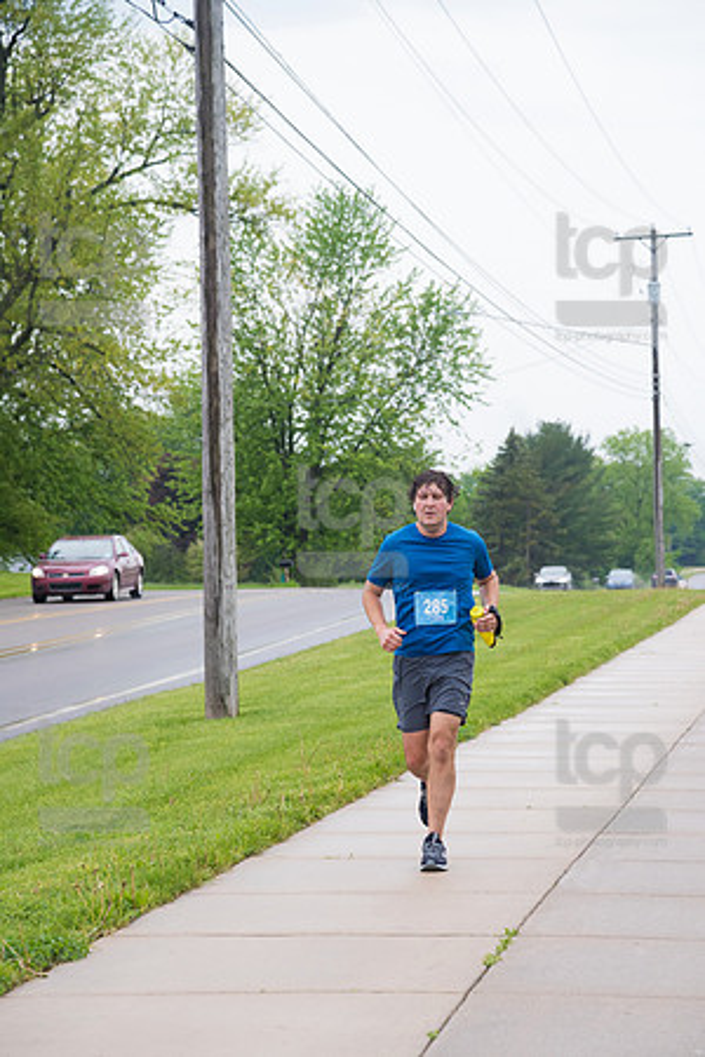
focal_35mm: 120
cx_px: 352
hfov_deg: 11.4
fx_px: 3525
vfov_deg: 17.1
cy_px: 528
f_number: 6.3
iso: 1000
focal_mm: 120
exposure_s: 1/640
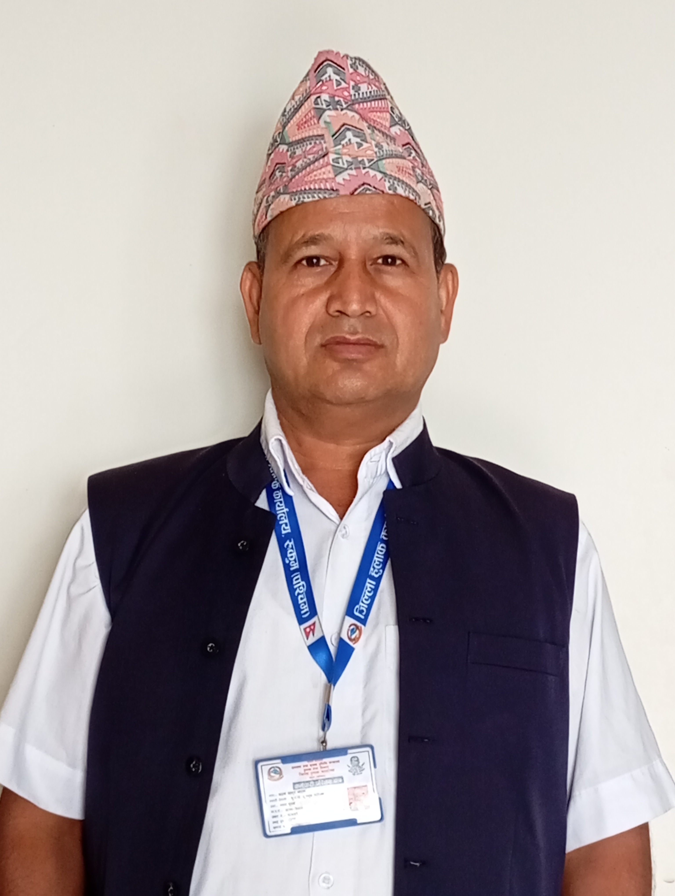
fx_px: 2256
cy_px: 448
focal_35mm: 87
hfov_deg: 17.0
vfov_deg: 22.5
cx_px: 338
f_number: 1.8
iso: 793
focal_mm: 4.22
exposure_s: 1/50
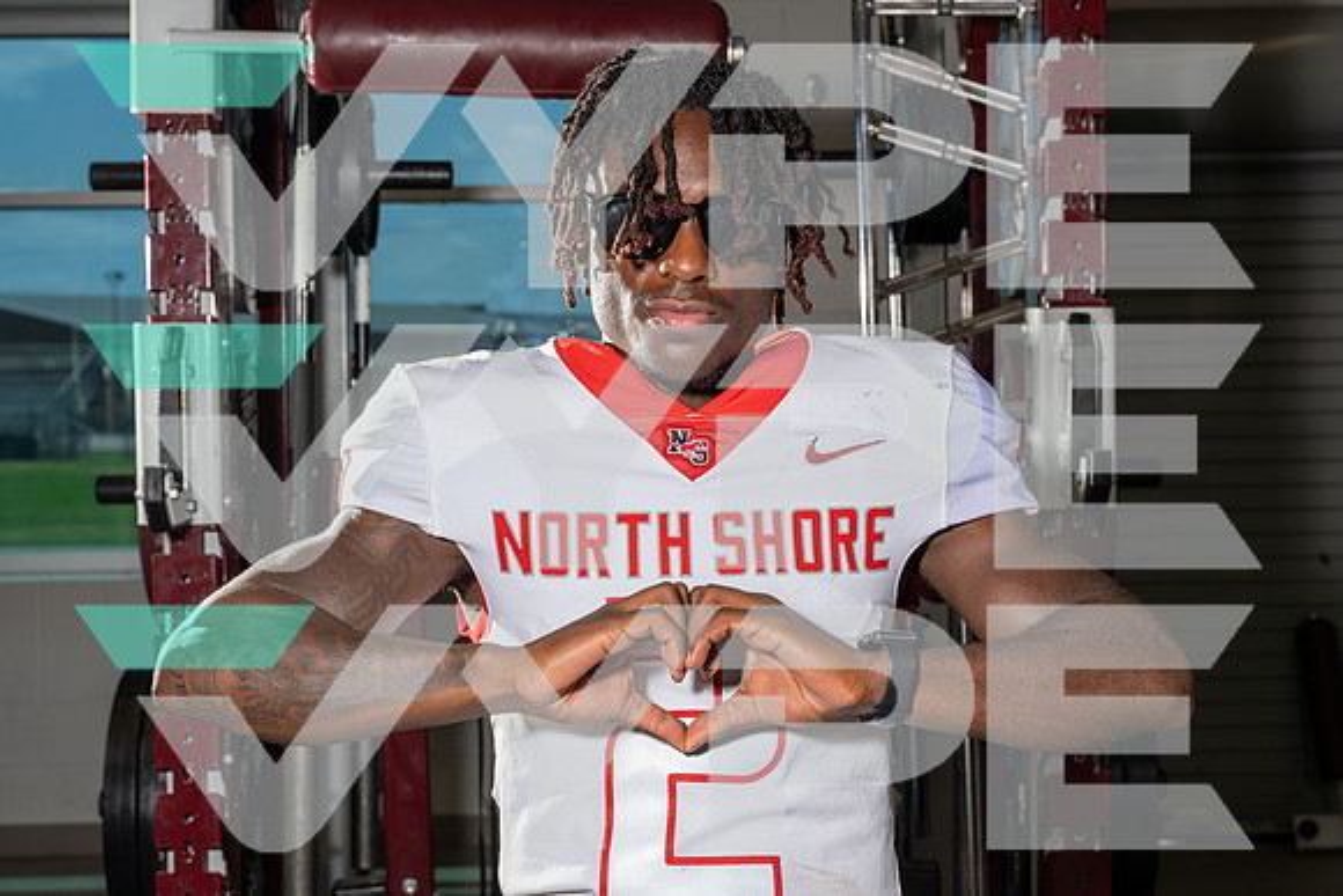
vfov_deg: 23.4
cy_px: 448
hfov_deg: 34.5
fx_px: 2164
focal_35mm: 58
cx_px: 672
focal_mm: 58
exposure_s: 1/250
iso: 320
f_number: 8
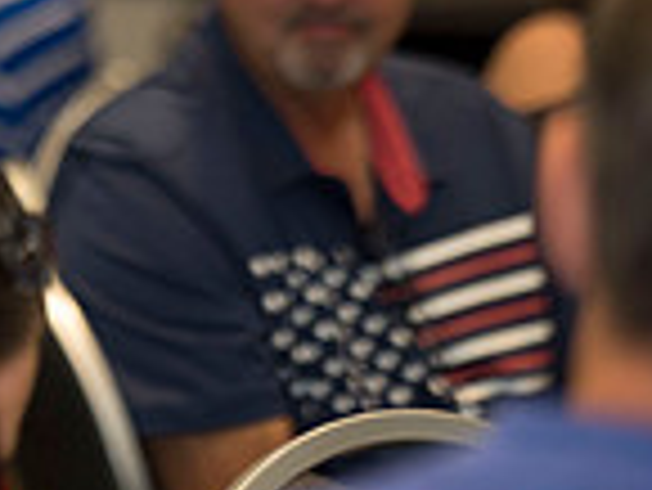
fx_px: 10500
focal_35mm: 557
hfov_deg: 3.5
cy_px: -229
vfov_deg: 2.7
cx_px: -472
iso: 1250
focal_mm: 145
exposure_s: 1/160
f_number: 2.8
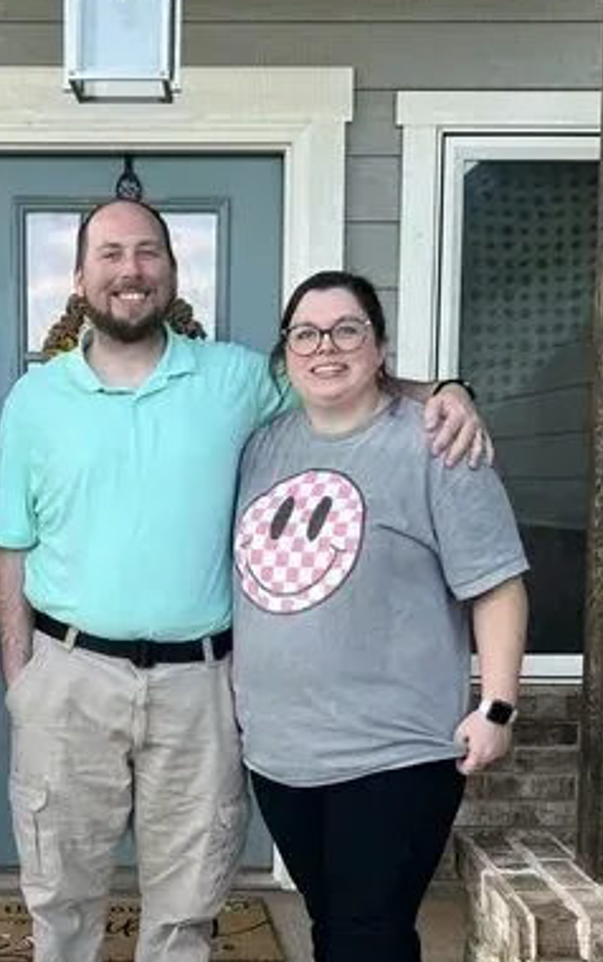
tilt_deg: -6.7
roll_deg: +0.3
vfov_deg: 34.8
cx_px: 119
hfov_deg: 22.1
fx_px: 1523
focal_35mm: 58
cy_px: 630
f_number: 1.5
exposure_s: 1/212
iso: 40
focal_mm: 5.7
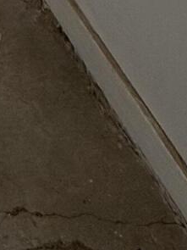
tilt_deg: -9.4
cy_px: -442
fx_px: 685
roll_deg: +0.7
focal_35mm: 95
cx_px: -228
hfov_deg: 12.8
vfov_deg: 12.5
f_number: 2.2
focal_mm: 2.22
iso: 64
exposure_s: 1/644
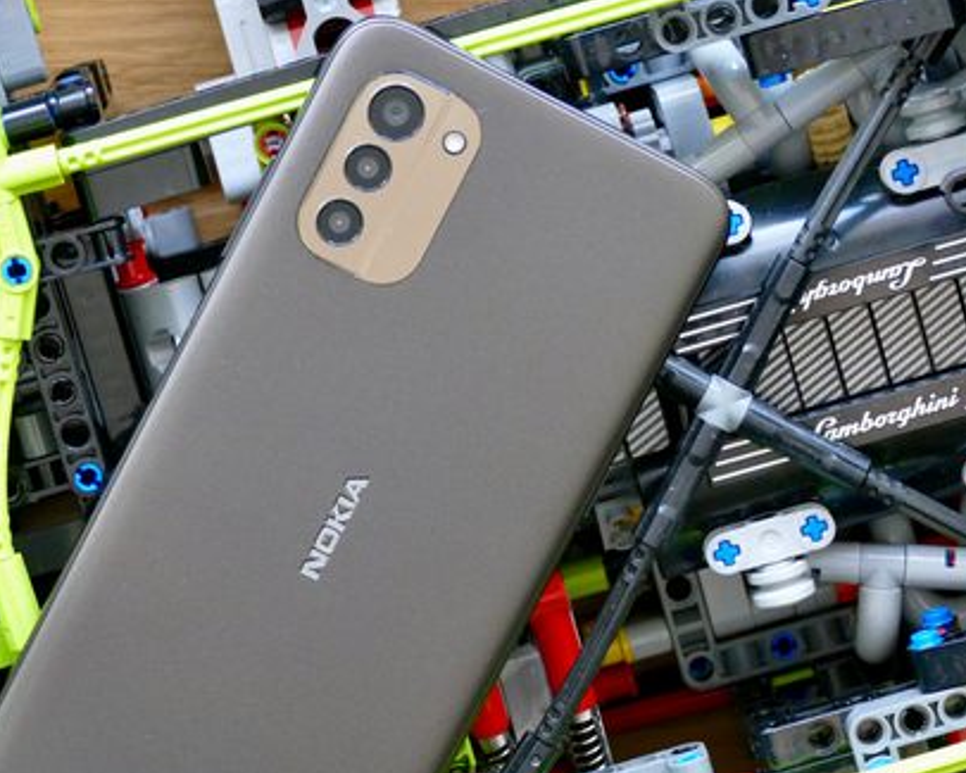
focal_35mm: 178
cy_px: 526
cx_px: 355
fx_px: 5090
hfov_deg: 10.8
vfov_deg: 8.7
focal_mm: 39.2
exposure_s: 1/60
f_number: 4.5
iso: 1600
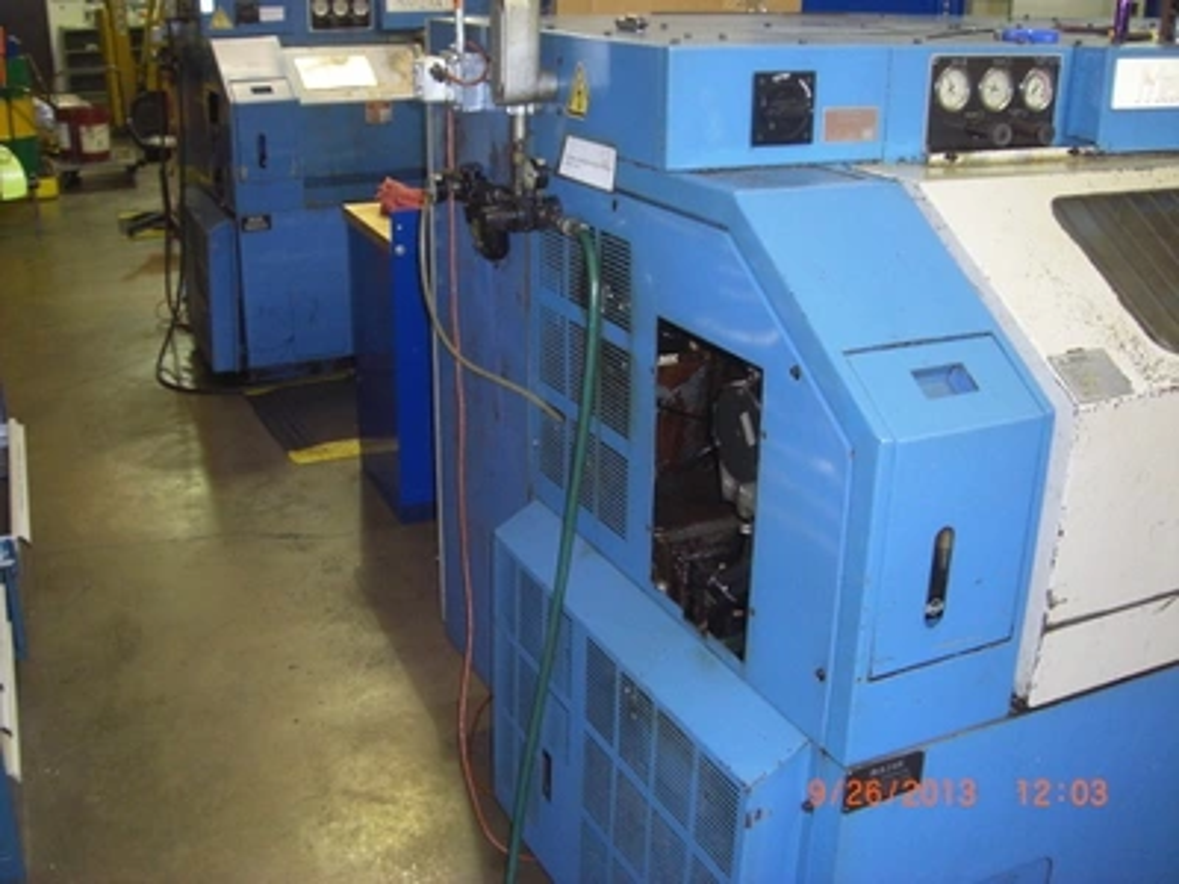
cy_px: 442
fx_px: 1294
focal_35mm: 38
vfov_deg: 37.7
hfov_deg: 49.0
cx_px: 590
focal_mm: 6.2
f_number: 2.7
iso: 200
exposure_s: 1/60
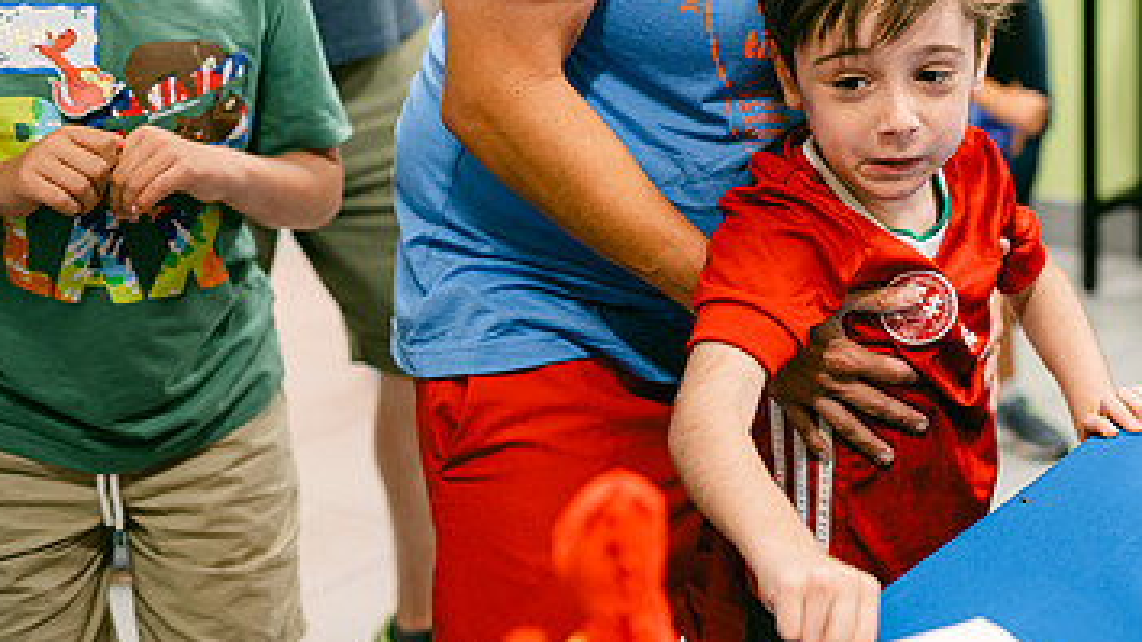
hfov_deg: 33.8
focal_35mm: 60
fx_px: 1817
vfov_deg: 19.8
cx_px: 926
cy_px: 126
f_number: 2
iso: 360
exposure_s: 1/125
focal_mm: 35
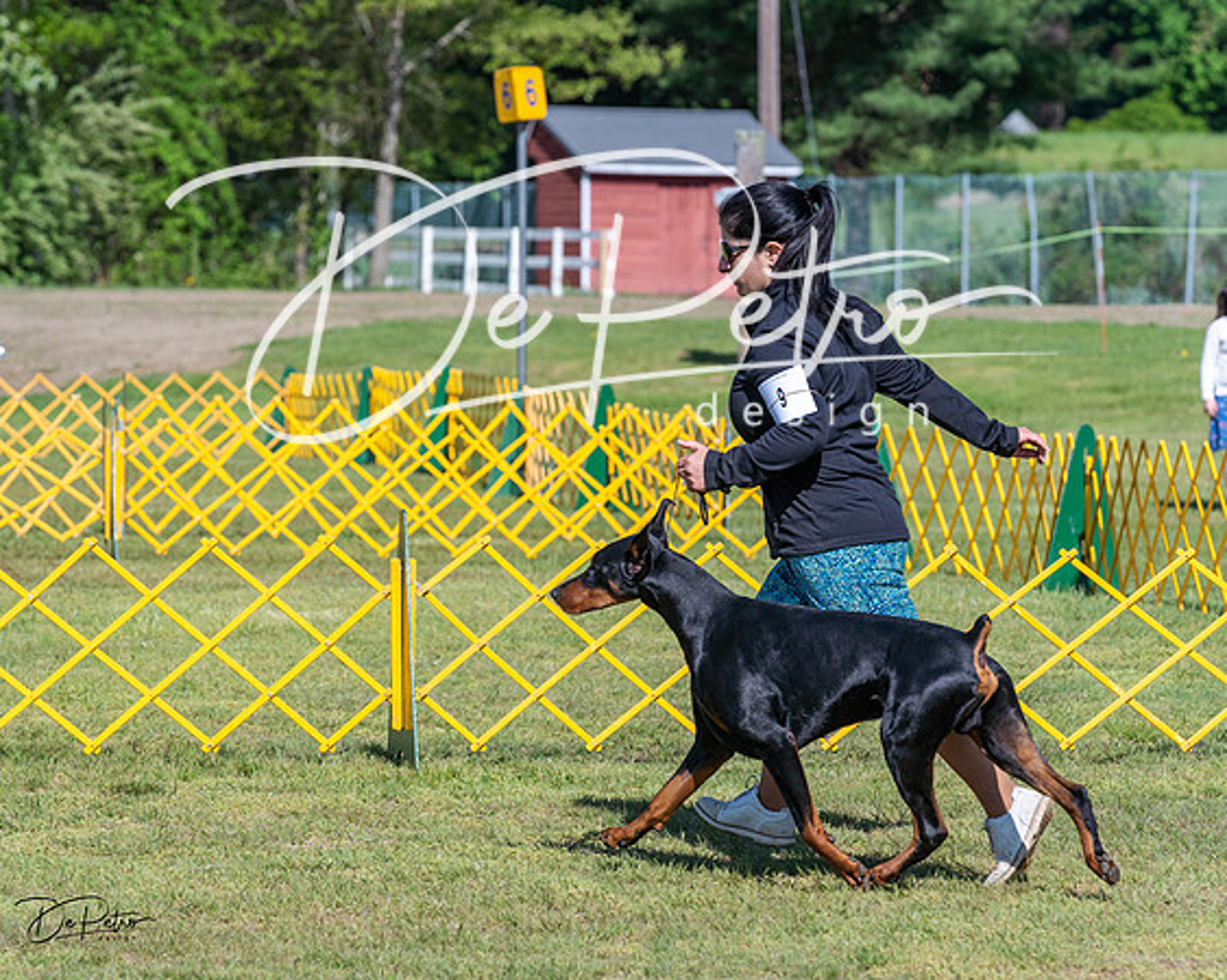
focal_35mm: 193
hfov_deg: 10.0
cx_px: 614
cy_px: 490
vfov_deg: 8.0
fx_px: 6991
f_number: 6.3
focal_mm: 171
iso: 400
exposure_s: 1/2000
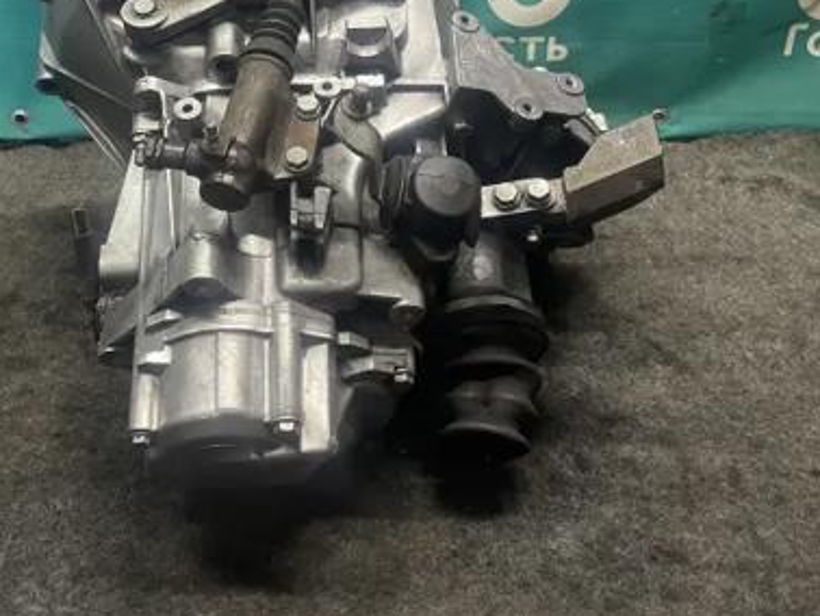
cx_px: 341
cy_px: 124
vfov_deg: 32.0
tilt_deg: -29.7
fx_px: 1043
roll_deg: -0.8
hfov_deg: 42.8
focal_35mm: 44
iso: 250
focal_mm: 4.2
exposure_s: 1/50
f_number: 1.6
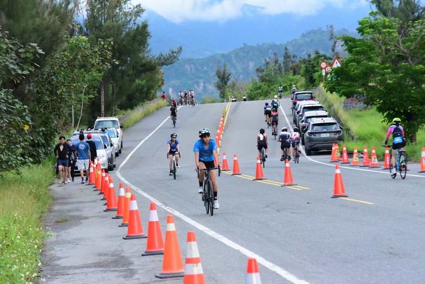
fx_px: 1831
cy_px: 142
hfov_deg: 13.2
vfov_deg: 8.9
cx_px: 212
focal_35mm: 155
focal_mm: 155
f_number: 9
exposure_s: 1/4000
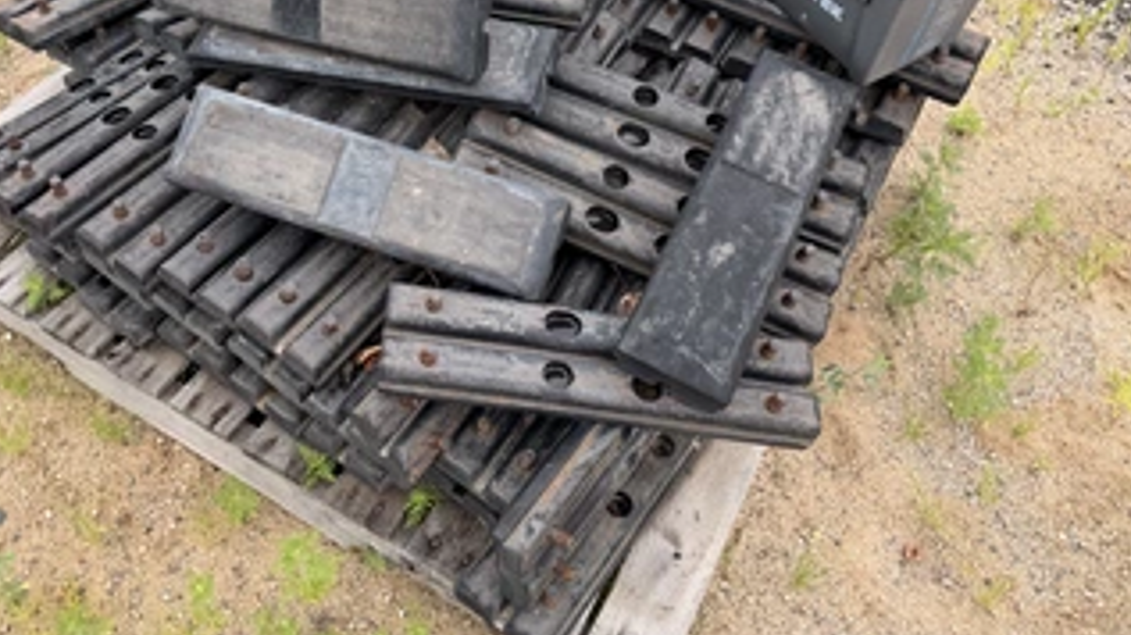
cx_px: 485
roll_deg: -2.5
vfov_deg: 35.0
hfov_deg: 59.3
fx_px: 989
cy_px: 182
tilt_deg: -36.3
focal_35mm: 33
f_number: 1.78
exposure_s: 1/372
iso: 80
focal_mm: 6.76
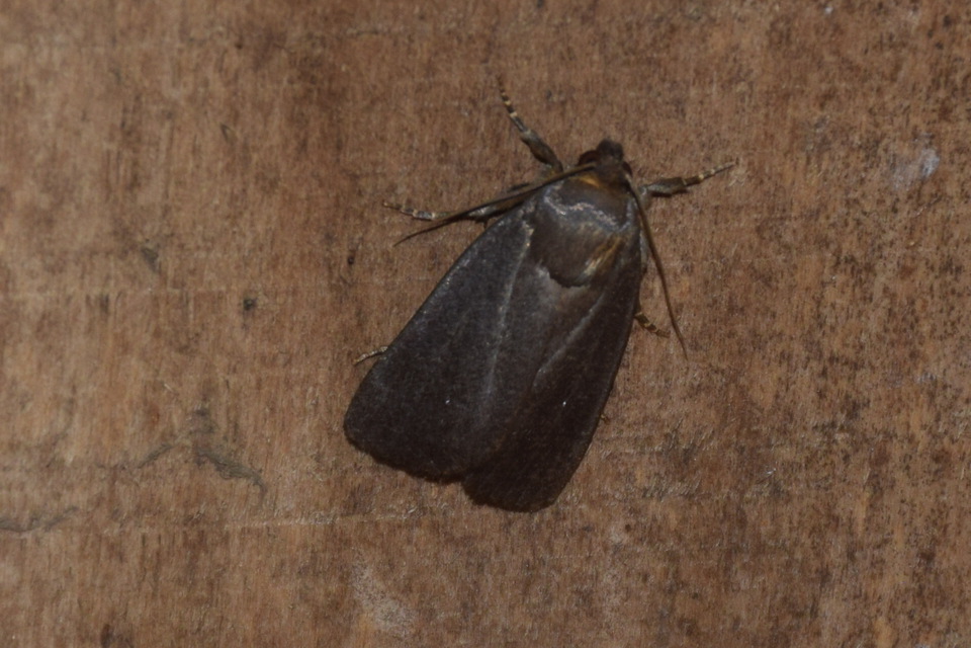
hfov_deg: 9.8
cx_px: 486
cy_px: 324
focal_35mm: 210
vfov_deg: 6.5
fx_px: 5664
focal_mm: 140
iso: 320
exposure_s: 1/60
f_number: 6.3
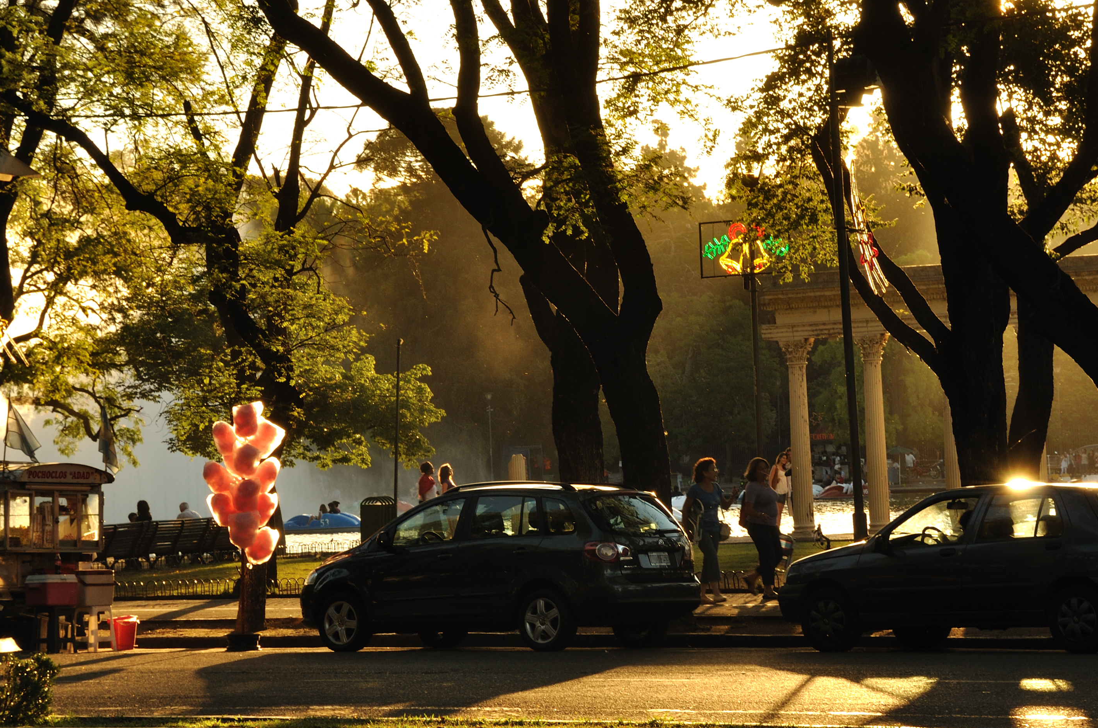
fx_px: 3769
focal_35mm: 124
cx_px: 536
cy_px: 295
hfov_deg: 16.6
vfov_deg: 11.0
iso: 200
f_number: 11
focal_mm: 55
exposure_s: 1/80
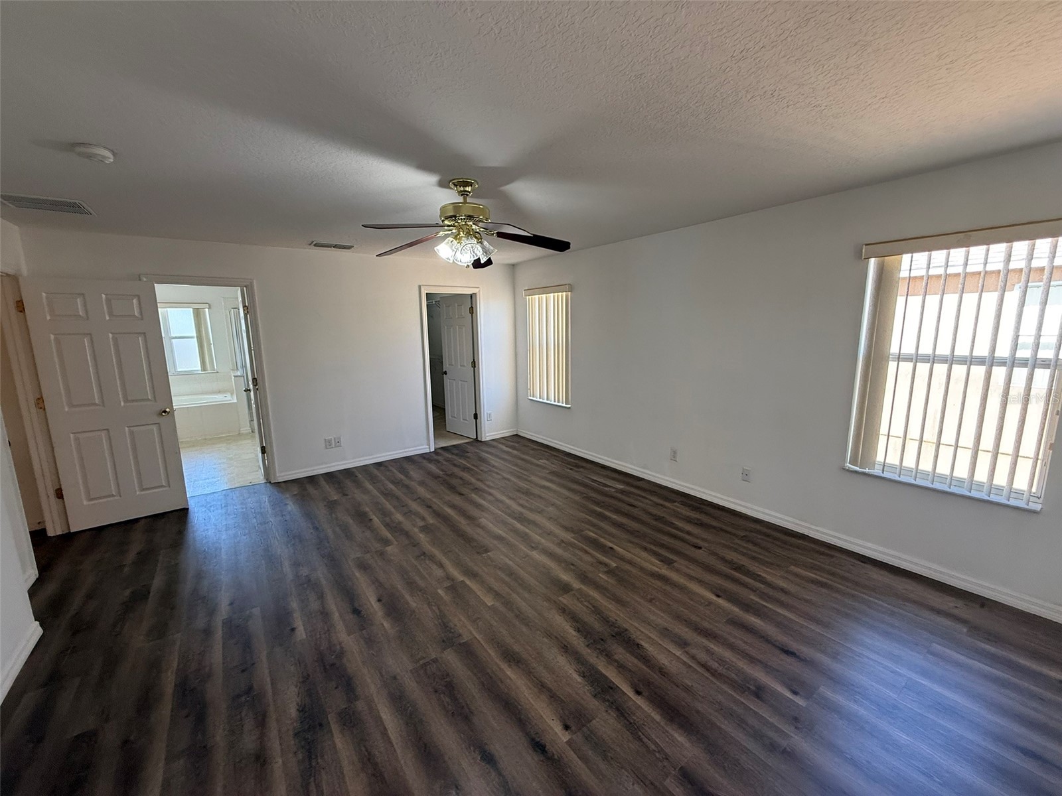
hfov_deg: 102.1
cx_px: 531
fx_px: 430
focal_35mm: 14
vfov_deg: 85.7
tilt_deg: -9.4
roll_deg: +1.2
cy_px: 398
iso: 160
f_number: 2.2
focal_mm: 2.22
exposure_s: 1/120
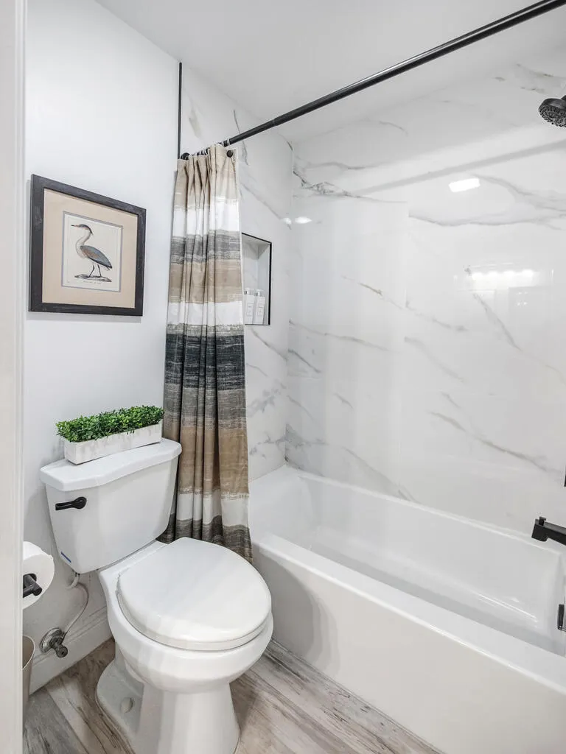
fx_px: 305
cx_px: 283
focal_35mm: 14
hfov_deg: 85.7
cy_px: 377
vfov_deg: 102.1
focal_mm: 7
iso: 3200
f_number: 4
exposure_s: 1/40
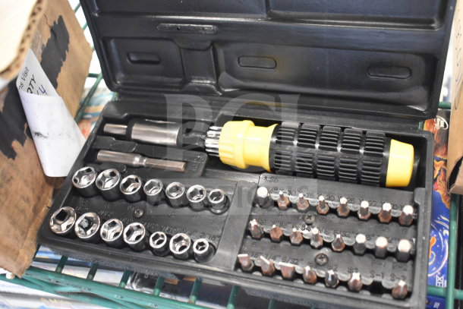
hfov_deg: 49.5
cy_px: 154
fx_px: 502
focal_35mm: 39
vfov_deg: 34.2
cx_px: 232
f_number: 4
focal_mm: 26
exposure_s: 1/40
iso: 2200
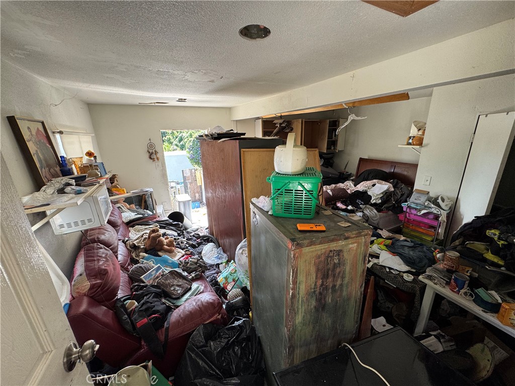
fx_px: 208
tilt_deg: -16.0
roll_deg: +0.7
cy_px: 193
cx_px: 258
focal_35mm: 14
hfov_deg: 102.1
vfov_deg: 85.7
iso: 100
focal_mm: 2.22
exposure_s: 1/99
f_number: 2.2
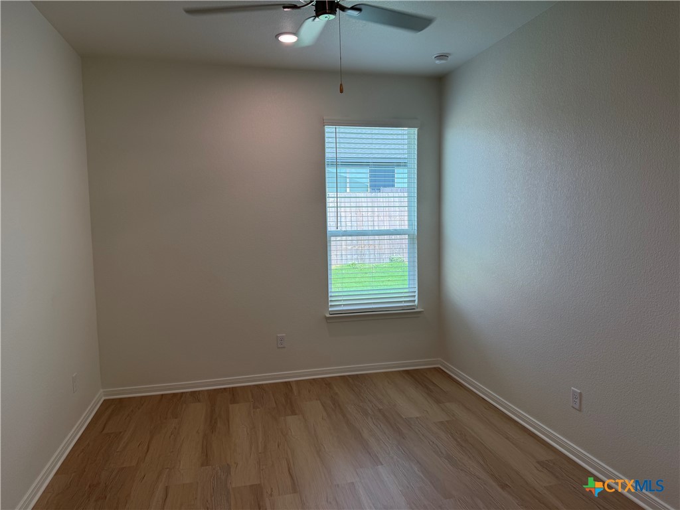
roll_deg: +0.4
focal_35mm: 24
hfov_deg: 71.6
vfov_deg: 56.8
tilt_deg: -4.5
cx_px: 340
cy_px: 255
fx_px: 471
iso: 80
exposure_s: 1/186
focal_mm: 6.76
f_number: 1.78
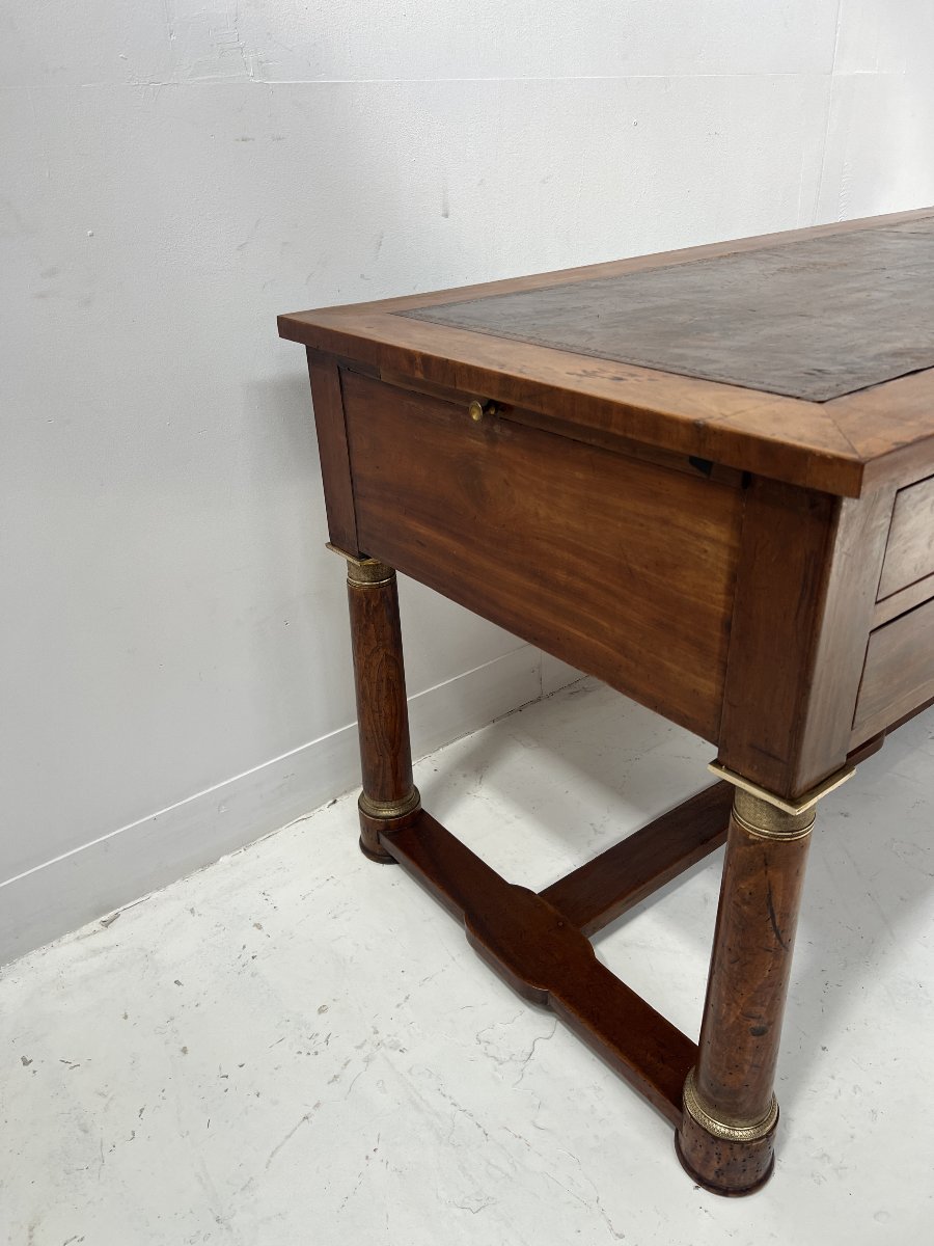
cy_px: 623
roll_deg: +3.2
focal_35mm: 26
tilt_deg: -28.9
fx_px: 935
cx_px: 467
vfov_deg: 67.3
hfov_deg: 53.1
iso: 64
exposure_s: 1/121
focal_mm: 5.7
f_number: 1.5
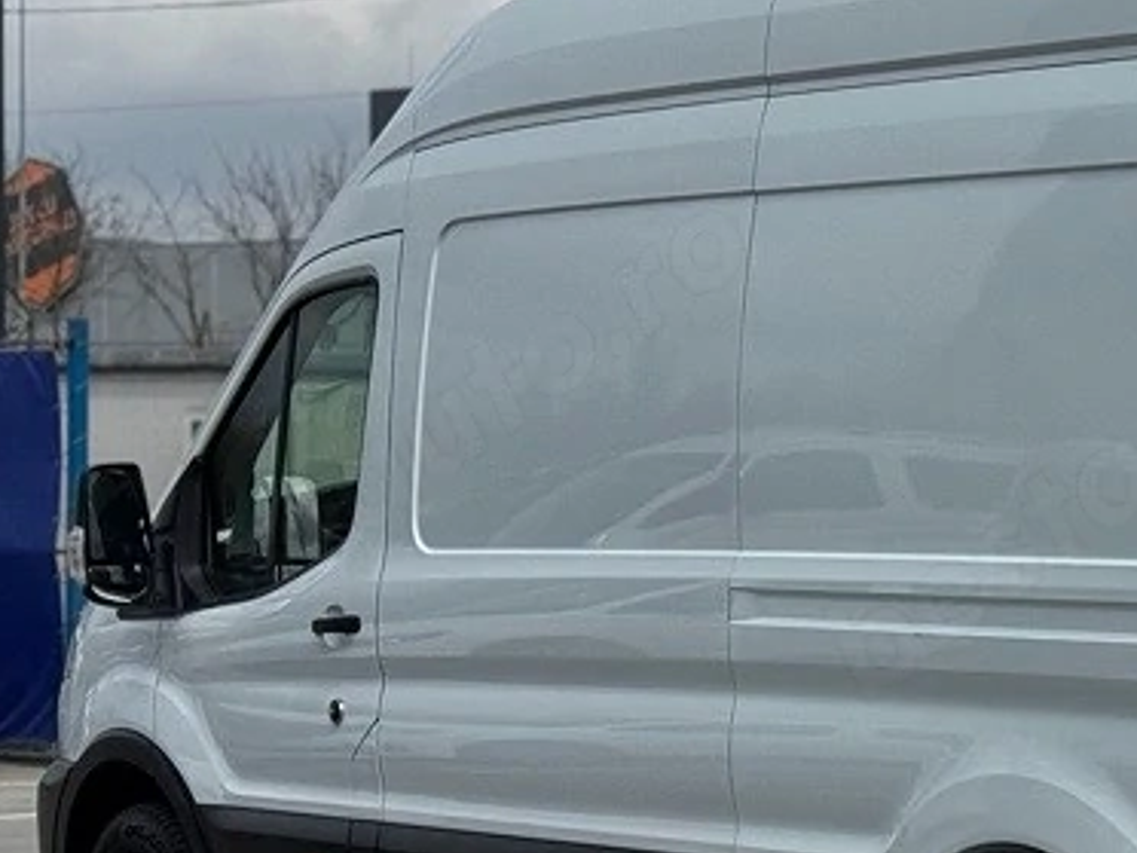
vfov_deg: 11.5
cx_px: 1406
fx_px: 4237
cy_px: 483
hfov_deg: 14.7
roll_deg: -0.9
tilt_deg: -0.5
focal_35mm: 129
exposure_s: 1/10526
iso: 80
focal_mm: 6.76
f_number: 1.78
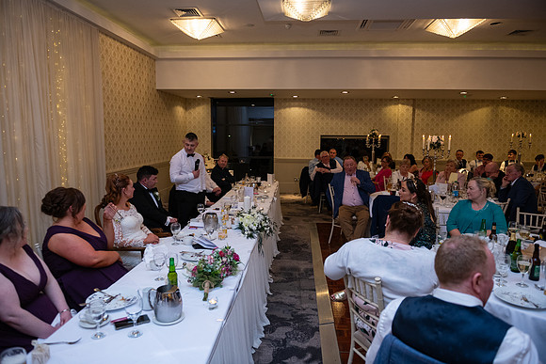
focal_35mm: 24
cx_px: 273
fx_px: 364
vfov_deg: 53.2
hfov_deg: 73.7
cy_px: 182
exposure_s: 1/160
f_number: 3.5
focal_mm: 24
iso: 1000
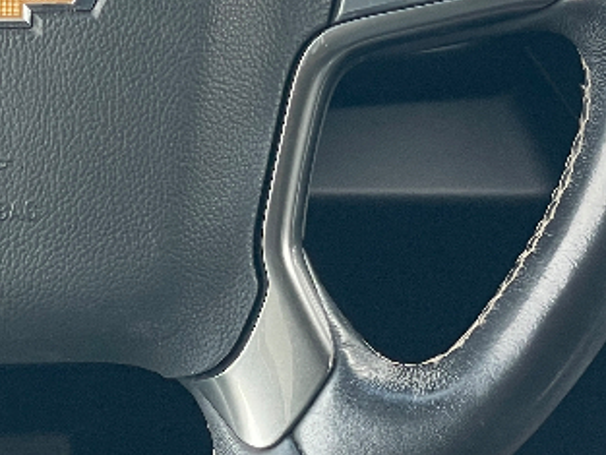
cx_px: 21
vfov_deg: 8.6
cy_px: -79
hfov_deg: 11.5
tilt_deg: -28.3
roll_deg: +0.7
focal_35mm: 170
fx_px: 2977
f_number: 2
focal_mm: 6
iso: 40
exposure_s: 1/99
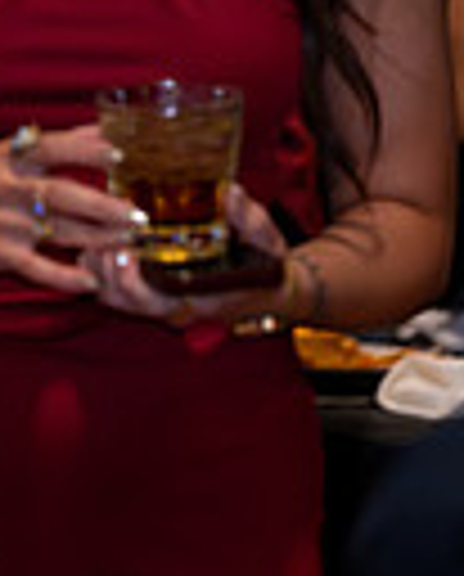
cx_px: 50
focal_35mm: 636
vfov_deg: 3.0
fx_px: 10879
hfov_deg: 2.4
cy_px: -227
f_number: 2.8
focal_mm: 150
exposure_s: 1/400
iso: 6400
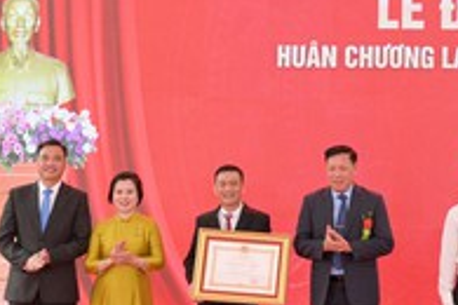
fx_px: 1298
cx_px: 411
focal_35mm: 102
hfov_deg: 19.6
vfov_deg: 13.4
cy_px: 67
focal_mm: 31
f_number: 4.5
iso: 400
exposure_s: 1/160
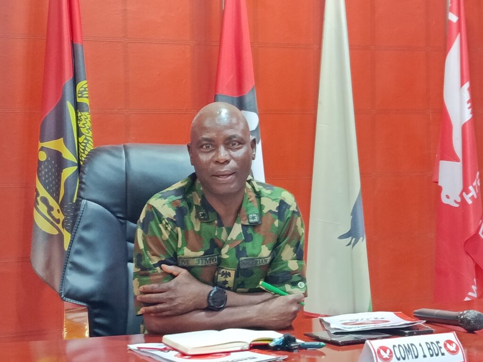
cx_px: 242
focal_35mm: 69
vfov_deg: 21.3
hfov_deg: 28.2
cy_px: 181
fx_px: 963
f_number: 1.7
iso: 1367
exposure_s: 1/25
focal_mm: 5.24
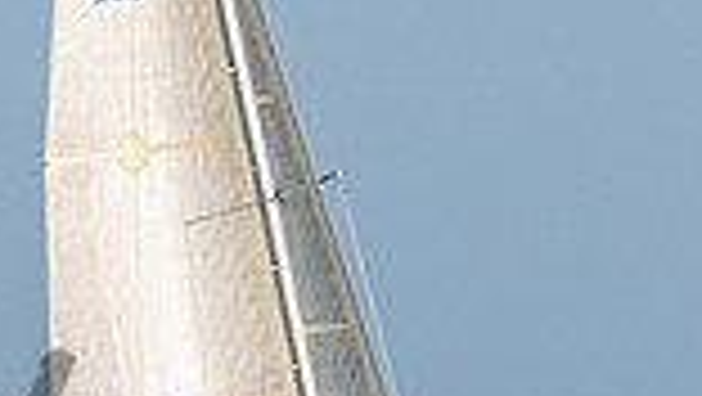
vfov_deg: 1.0
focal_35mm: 1205
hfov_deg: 1.8
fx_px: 22446
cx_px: -13
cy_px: 799
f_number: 8
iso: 400
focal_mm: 200
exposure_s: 1/1000
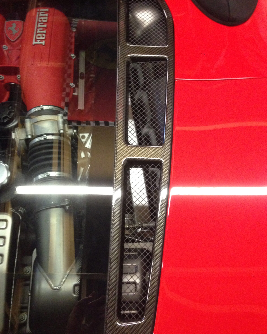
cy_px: 158
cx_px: 133
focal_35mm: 35
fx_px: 346
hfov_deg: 42.2
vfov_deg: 51.5
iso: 400
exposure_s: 1/15
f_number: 2.4
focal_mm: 4.12
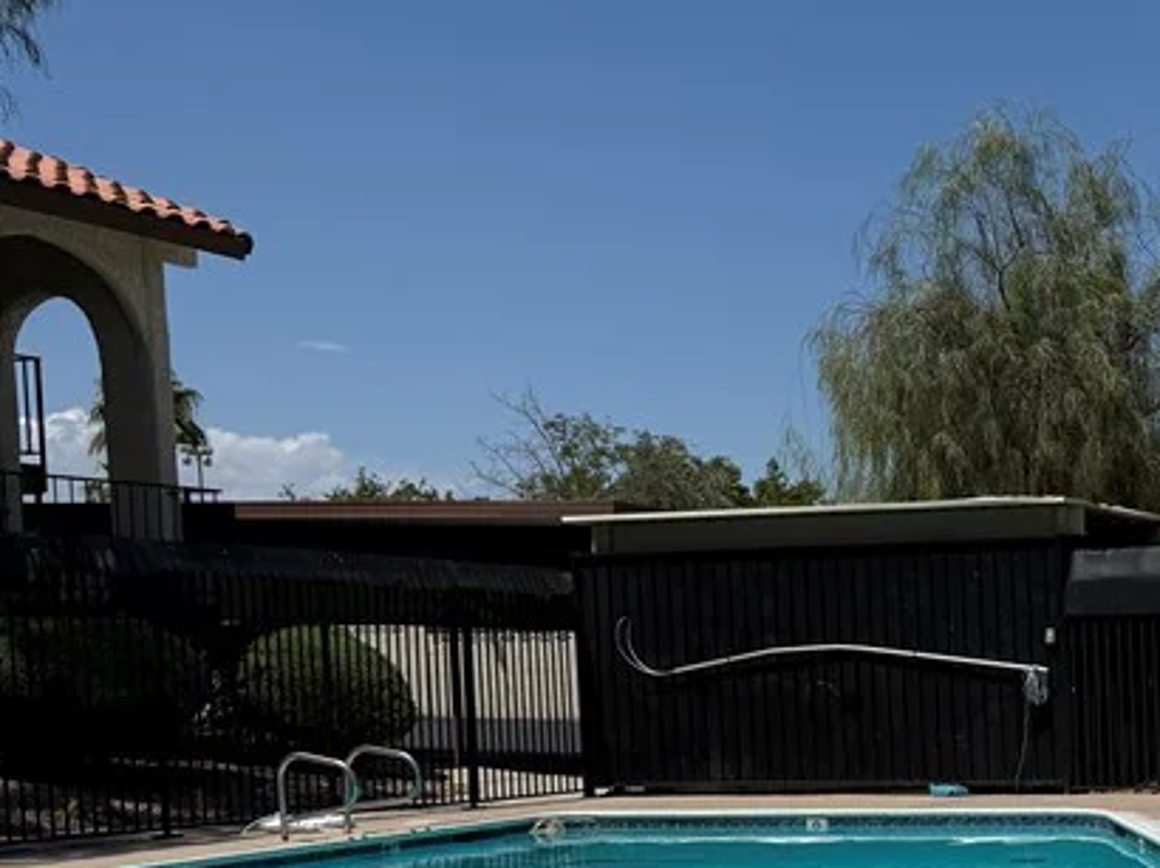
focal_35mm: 60
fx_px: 2009
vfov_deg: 23.7
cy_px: 797
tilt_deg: -3.7
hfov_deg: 28.8
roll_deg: +1.4
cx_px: 1316
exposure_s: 1/11905
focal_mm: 6.76
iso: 80
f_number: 1.78
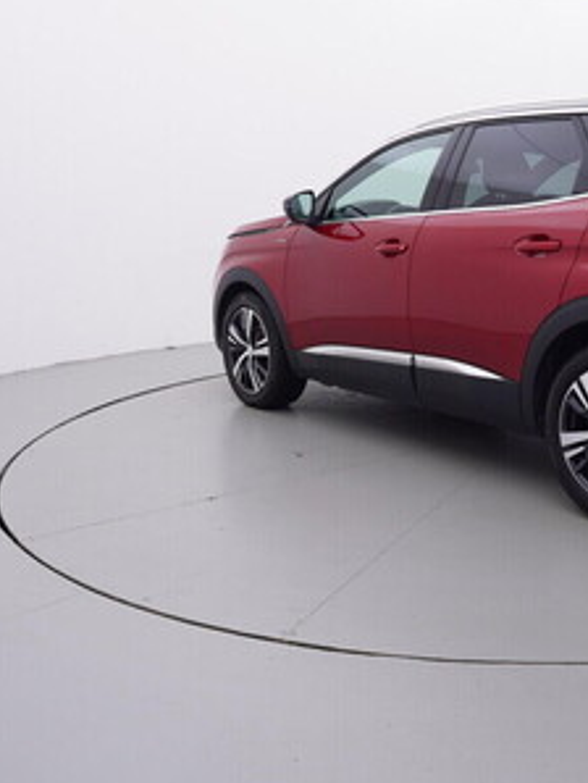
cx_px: 503
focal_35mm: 40
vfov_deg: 46.8
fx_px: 902
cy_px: 340
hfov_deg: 34.5
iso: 200
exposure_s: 1/80
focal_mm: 15
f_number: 5
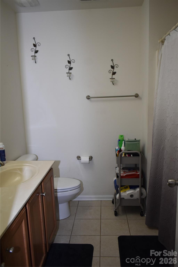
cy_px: 134
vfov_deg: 61.9
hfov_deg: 43.6
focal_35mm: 30
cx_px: 89
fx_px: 222
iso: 800
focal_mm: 20
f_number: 3.5
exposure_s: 1/250
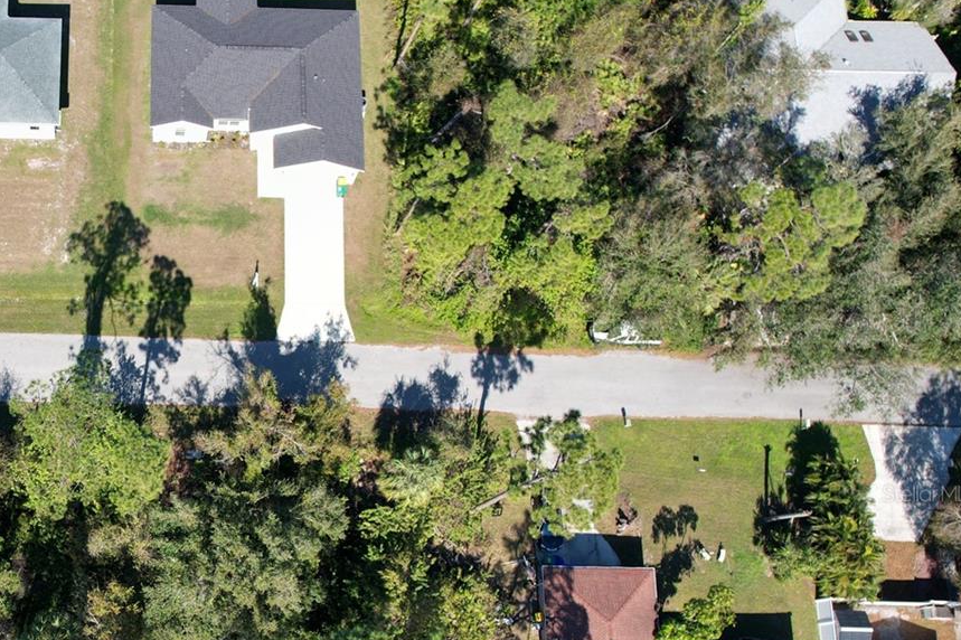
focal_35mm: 41
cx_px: 87
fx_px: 1094
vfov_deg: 31.9
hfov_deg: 43.2
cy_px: 493
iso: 100
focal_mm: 8.38
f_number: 2.8
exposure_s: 1/1250
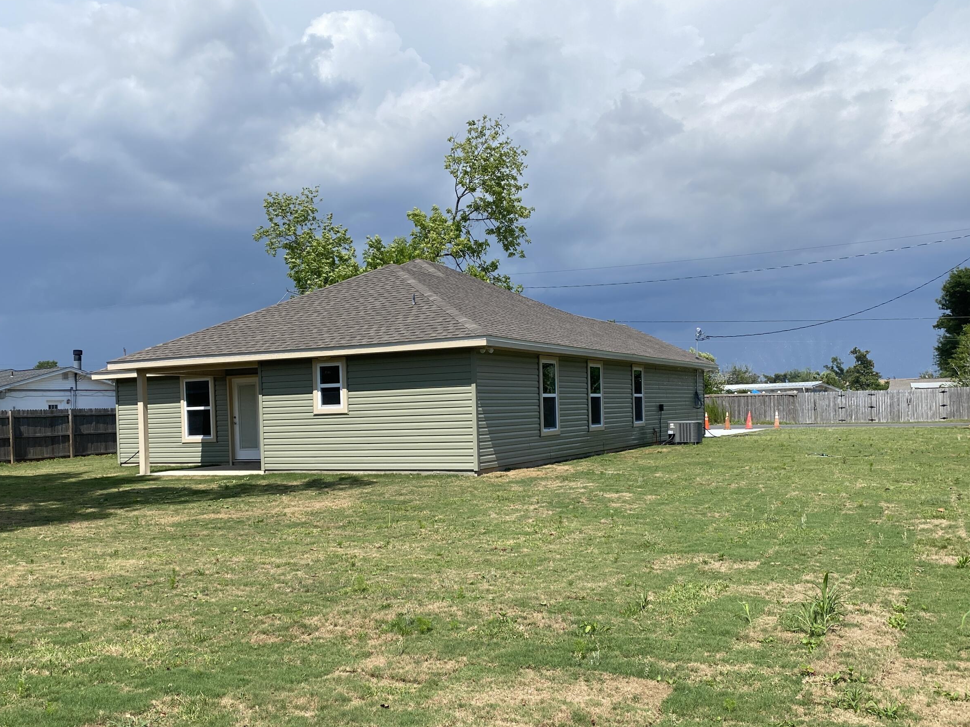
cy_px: 430
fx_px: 925
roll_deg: +2.0
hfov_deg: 55.2
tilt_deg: +0.4
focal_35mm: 33
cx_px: 427
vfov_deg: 42.8
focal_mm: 4.25
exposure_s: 1/4808
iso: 32
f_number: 1.8
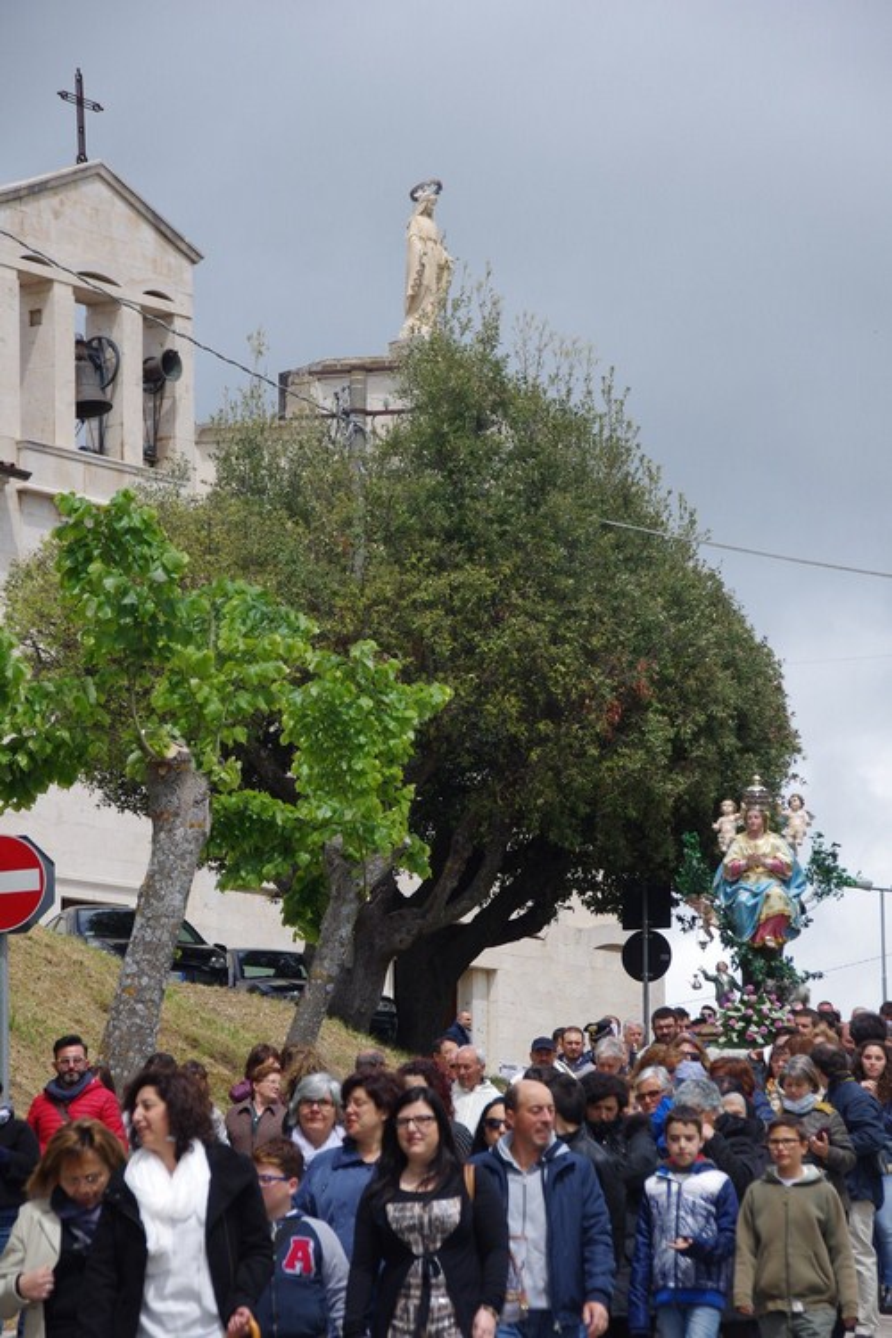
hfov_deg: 8.7
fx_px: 5835
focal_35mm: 157
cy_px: 669
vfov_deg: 13.1
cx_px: 446
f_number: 8
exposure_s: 1/250
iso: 160
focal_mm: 105
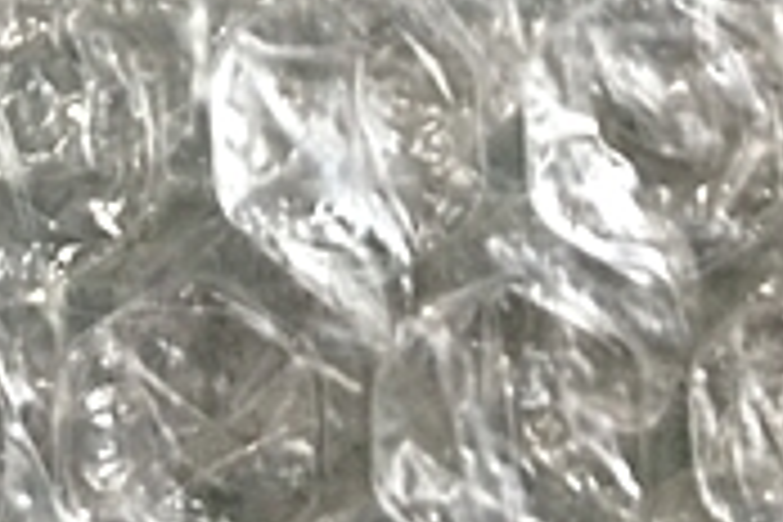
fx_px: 2414
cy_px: -468
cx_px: -153
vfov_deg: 11.3
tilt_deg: -83.0
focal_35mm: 111
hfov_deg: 17.6
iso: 160
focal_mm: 4.15
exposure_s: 1/30
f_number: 2.2
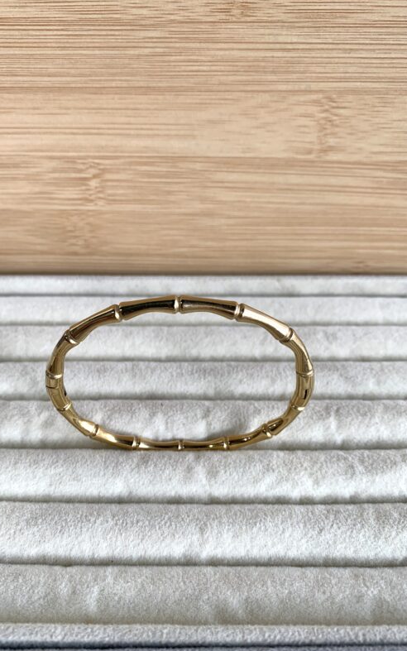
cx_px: 182
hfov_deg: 44.5
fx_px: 497
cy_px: 329
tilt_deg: -45.9
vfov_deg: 66.5
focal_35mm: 28
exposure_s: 1/100
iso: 40
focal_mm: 4.25
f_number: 1.8
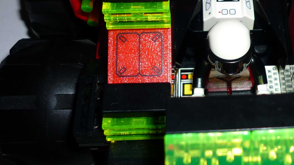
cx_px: 246
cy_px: 7
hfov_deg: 32.2
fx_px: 491
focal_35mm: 63
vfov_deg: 18.7
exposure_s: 1/30
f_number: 2.8
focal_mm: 5.5
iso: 100
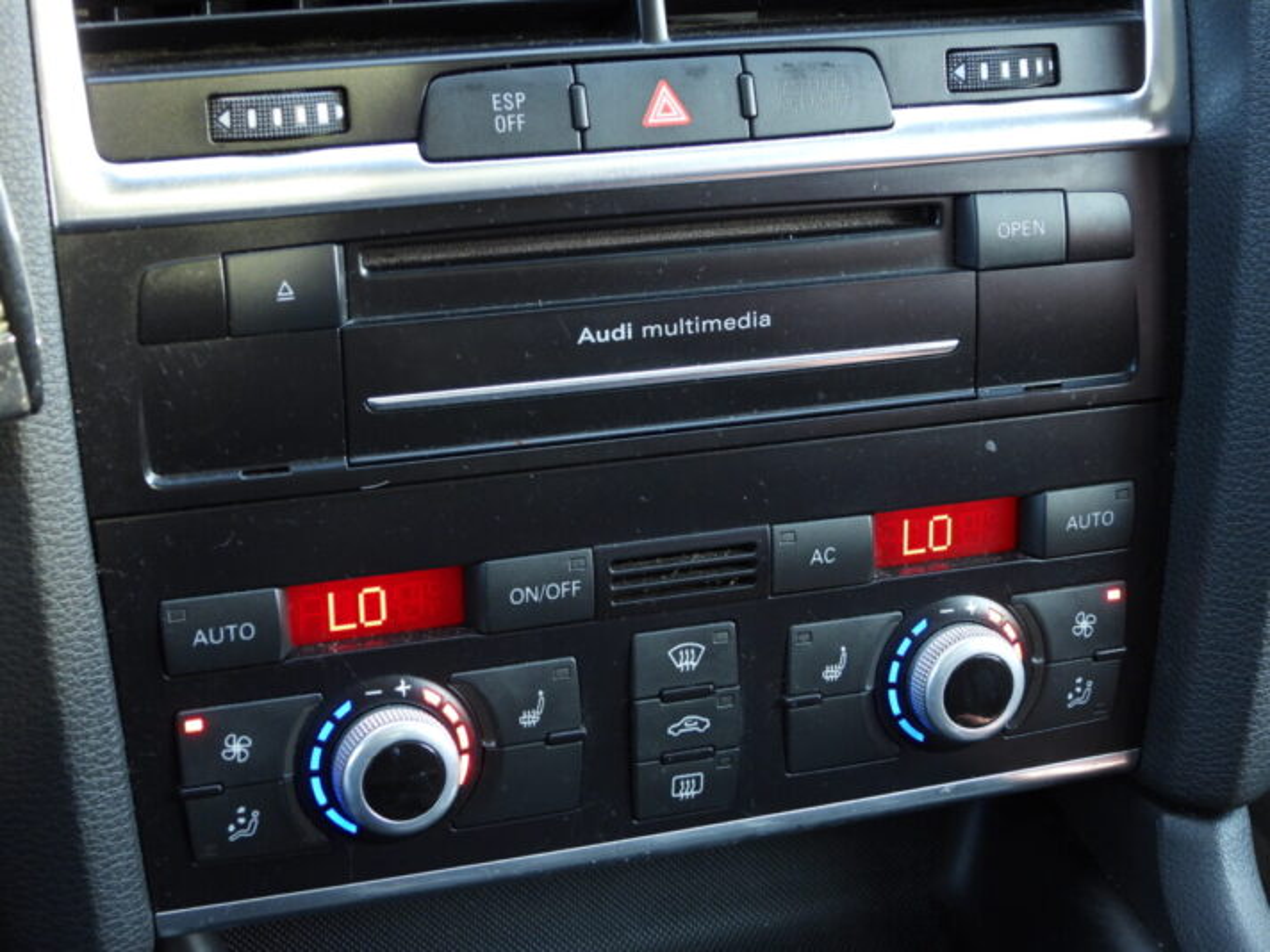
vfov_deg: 22.6
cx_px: 635
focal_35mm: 65
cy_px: 476
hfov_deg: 29.8
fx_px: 2385
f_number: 3.5
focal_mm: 11.7
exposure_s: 1/30
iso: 250
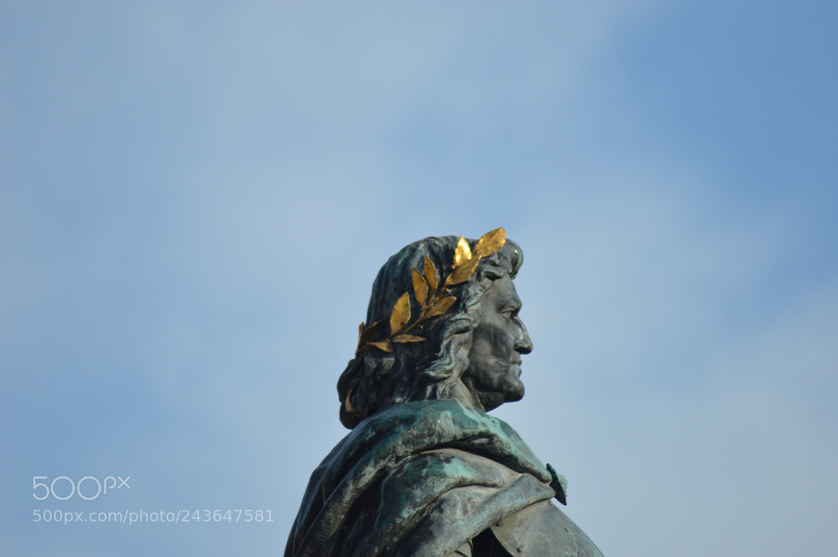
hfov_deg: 4.6
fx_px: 10466
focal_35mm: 450
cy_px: 278
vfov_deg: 3.0
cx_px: 419
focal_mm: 300
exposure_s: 1/2000
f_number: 5.6
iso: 400
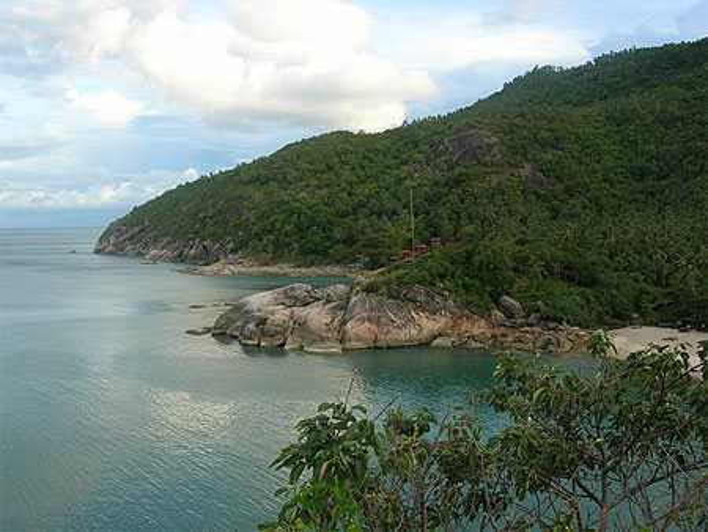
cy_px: 266
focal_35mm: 38
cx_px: 354
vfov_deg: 37.8
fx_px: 778
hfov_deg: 49.0
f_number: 4.8
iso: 64
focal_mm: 7.8
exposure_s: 1/137
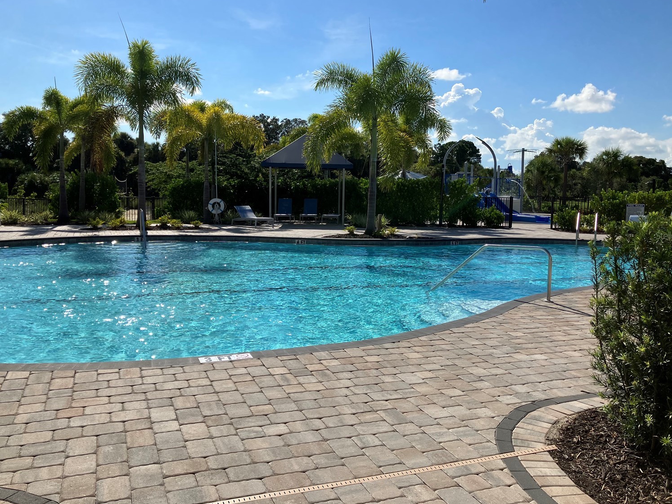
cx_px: 338
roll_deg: -0.5
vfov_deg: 46.8
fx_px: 582
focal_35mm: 30
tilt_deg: -2.8
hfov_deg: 60.0
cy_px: 235
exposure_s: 1/4049
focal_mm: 3.99
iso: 32
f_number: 1.8
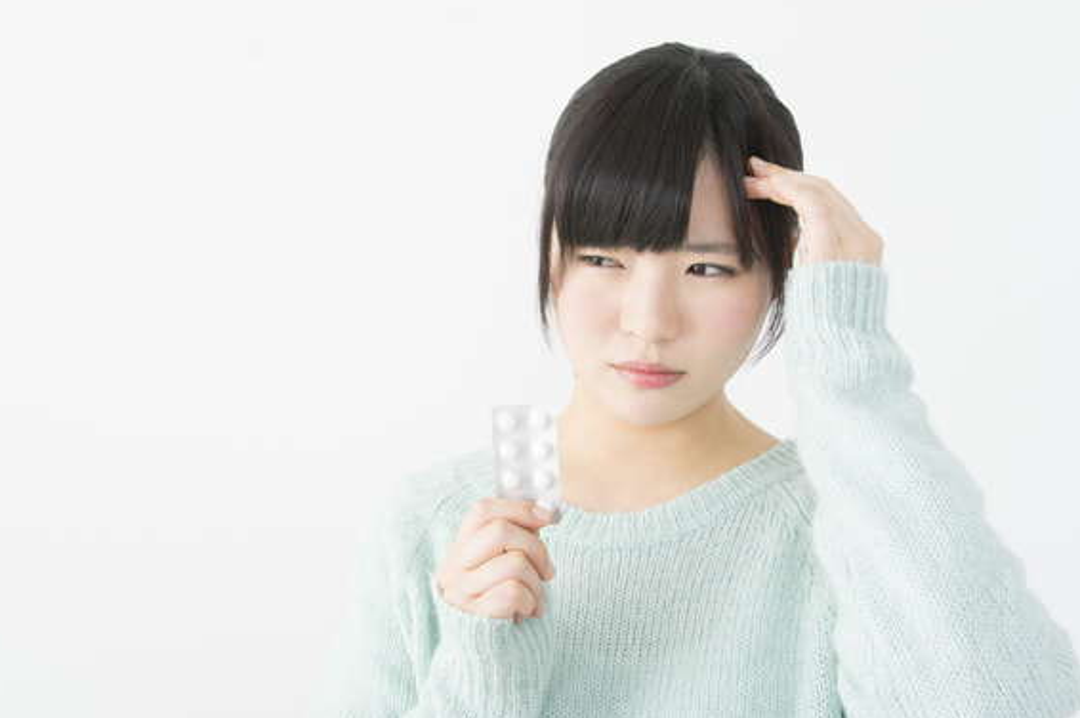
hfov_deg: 38.2
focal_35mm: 52
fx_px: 1558
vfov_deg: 25.9
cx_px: 523
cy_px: 352
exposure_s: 1/160
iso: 100
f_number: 8
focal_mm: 31
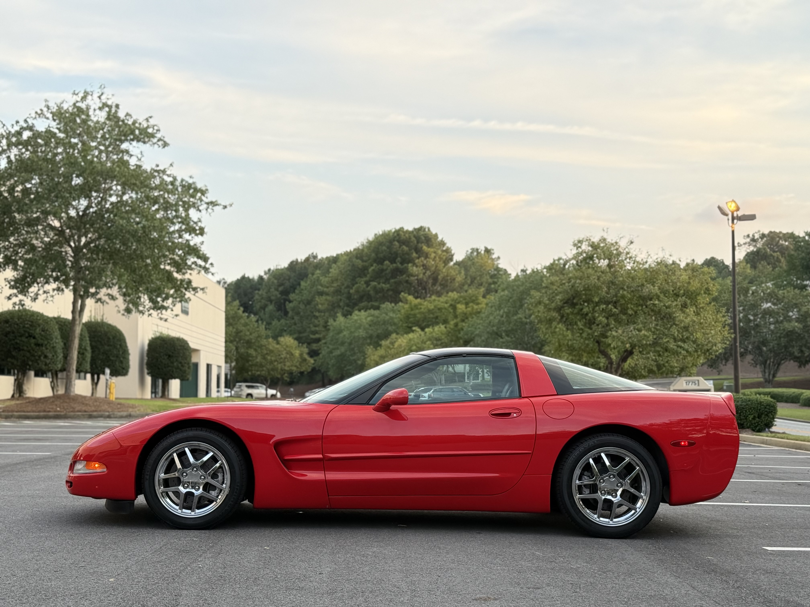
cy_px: 304
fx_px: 1123
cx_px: 405
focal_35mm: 48
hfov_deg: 39.7
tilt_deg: +5.3
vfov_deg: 30.3
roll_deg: +0.4
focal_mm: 6.76
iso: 200
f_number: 1.78
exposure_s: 1/221
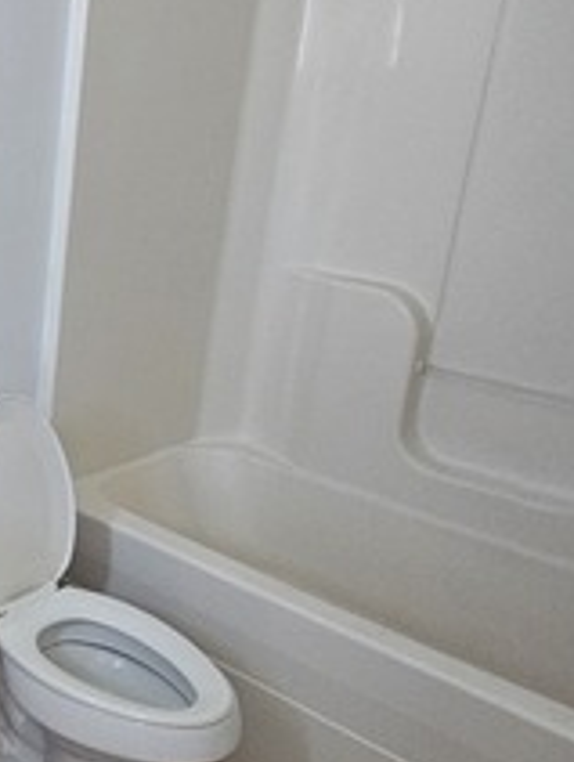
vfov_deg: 45.7
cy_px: 370
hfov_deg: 26.9
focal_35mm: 41
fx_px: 904
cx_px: -249
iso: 400
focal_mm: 2.2
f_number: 2.2
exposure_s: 1/30
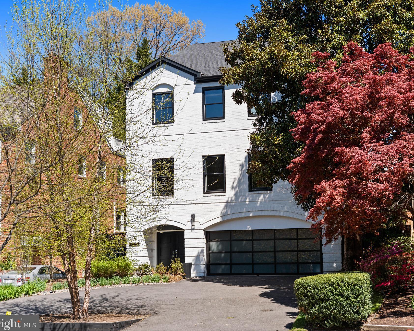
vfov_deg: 26.2
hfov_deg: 32.4
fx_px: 712
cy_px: 166
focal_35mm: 58
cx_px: 236
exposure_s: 1/6400
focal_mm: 51.1
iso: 200
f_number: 2.8
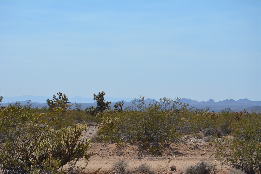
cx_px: 130
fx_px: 598
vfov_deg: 16.6
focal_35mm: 82
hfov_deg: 24.6
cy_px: 87
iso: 400
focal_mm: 55
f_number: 8
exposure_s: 1/2000
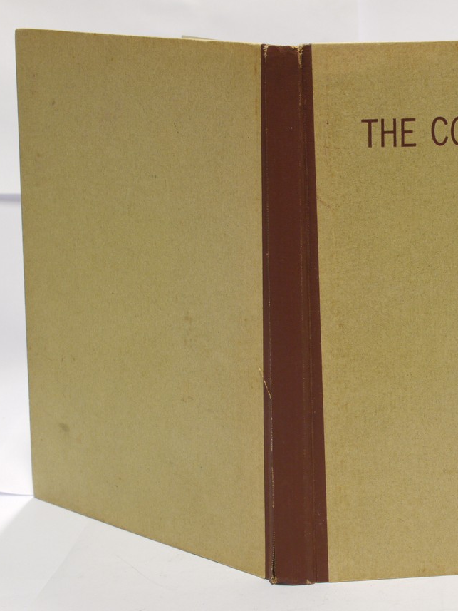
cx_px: 383
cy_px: 316
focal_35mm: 84
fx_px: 1481
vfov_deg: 23.3
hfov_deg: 17.4
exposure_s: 1/10
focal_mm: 30
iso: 400
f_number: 8
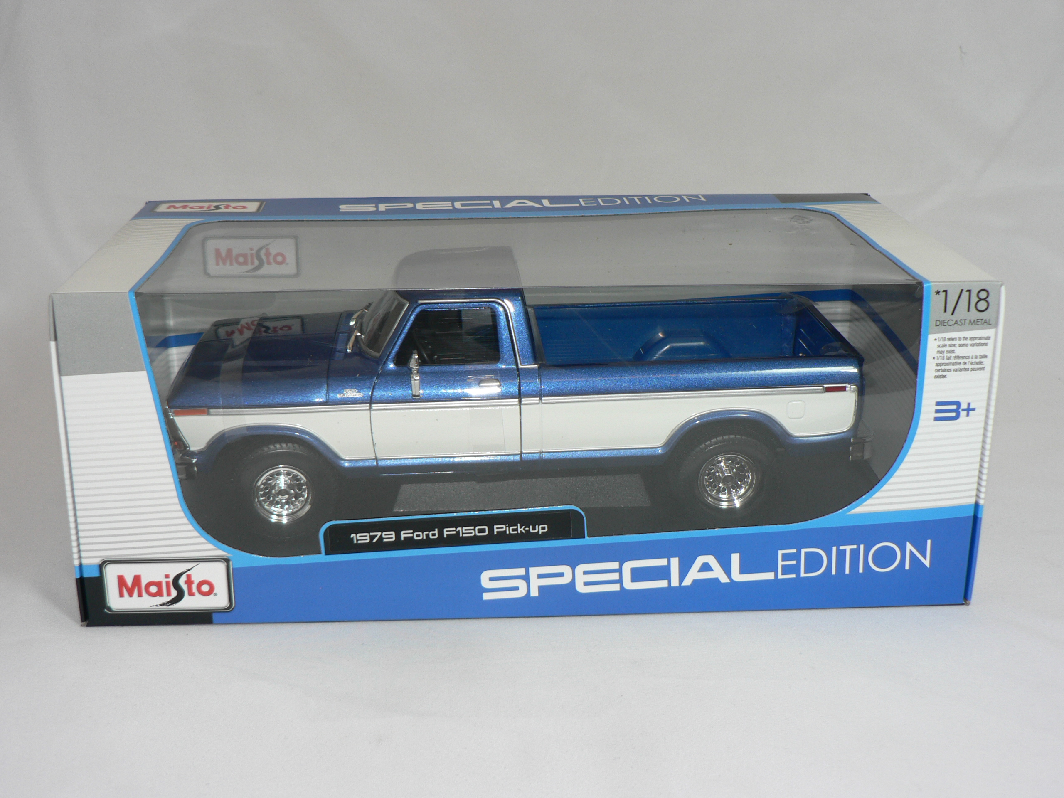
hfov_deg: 41.2
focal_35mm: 46
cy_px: 399
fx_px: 1414
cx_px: 532
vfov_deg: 31.5
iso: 80
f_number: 2.8
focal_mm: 7.6
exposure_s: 1/60
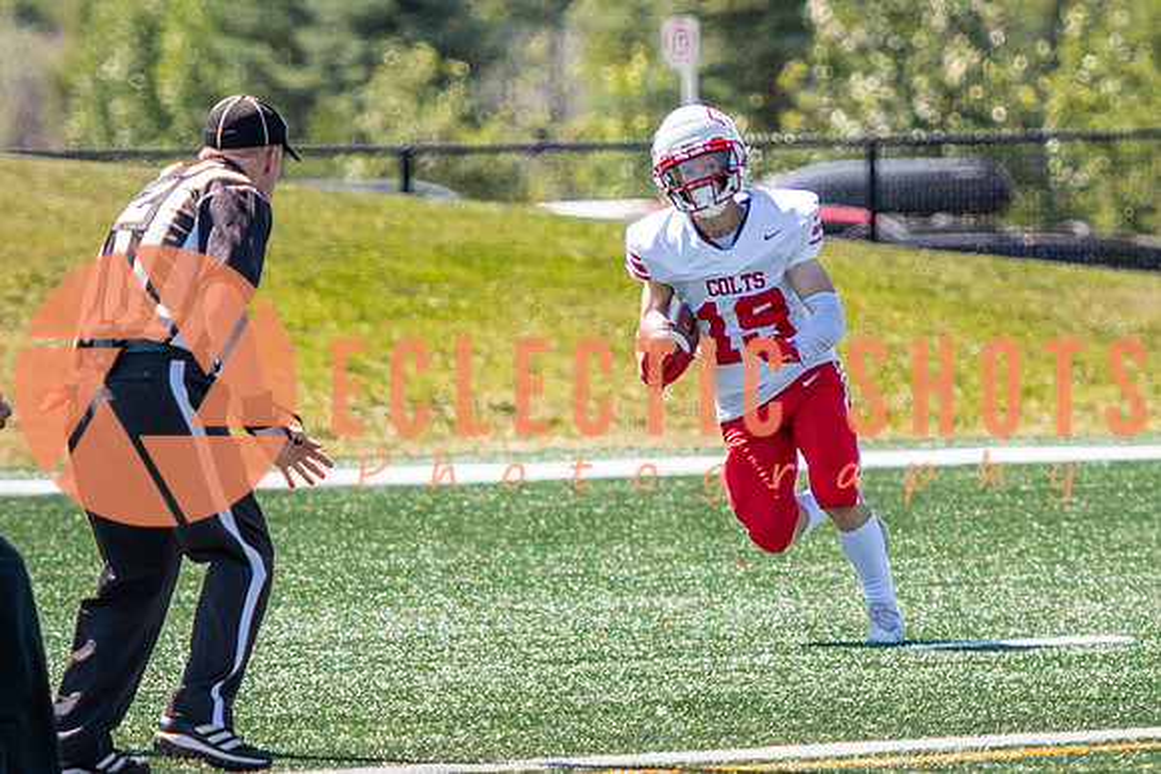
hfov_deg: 3.7
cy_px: 349
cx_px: 663
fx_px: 17966
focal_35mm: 557
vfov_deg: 2.5
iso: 160
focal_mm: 170
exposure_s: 1/1600
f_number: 2.8
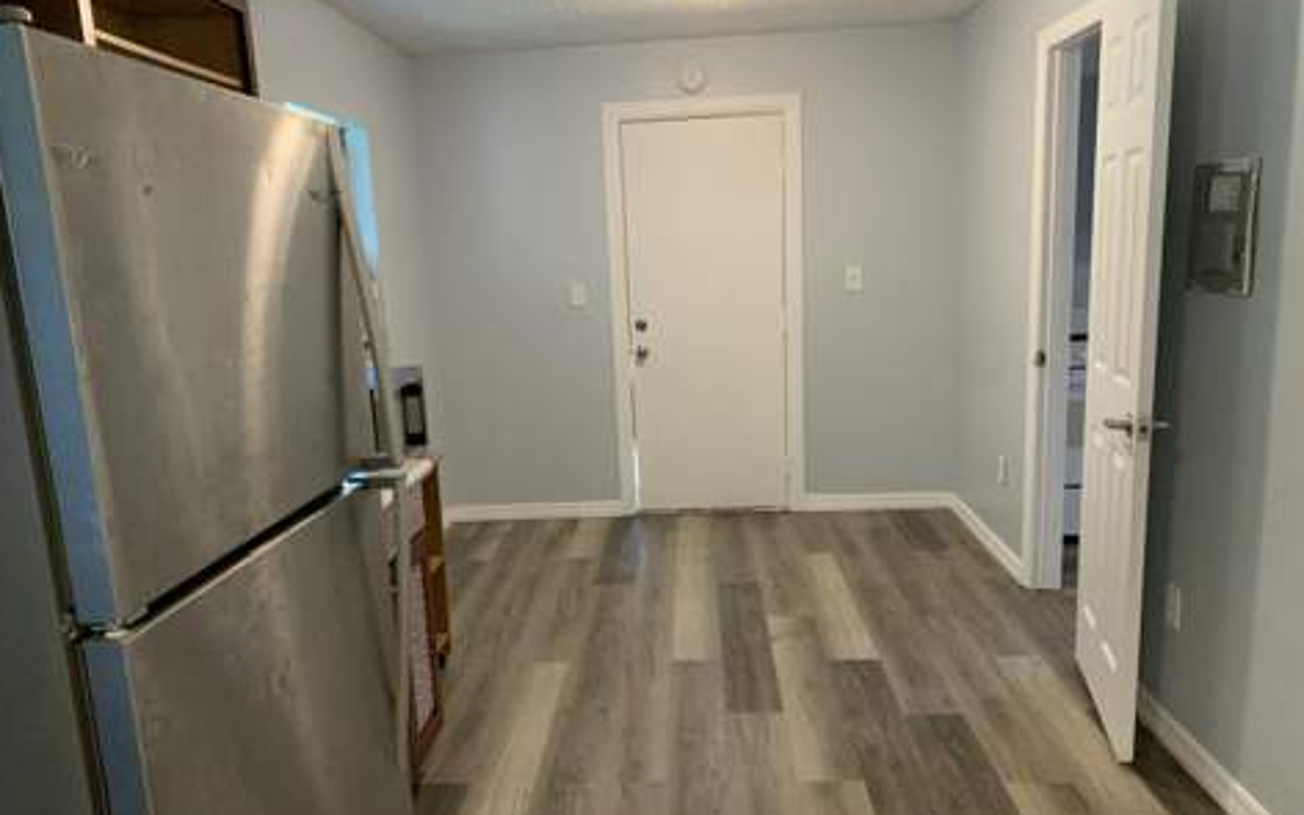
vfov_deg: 44.4
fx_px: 995
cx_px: 644
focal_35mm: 28
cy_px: 466
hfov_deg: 66.5
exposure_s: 1/40
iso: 320
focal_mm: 4.25
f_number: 1.8
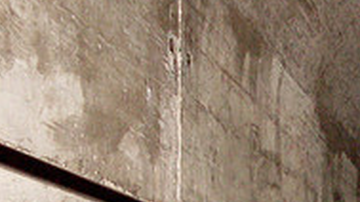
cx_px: 501
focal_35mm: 127
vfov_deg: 9.1
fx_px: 1211
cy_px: 371
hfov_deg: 15.8
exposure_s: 1/45
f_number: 2.8
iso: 240
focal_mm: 6.3
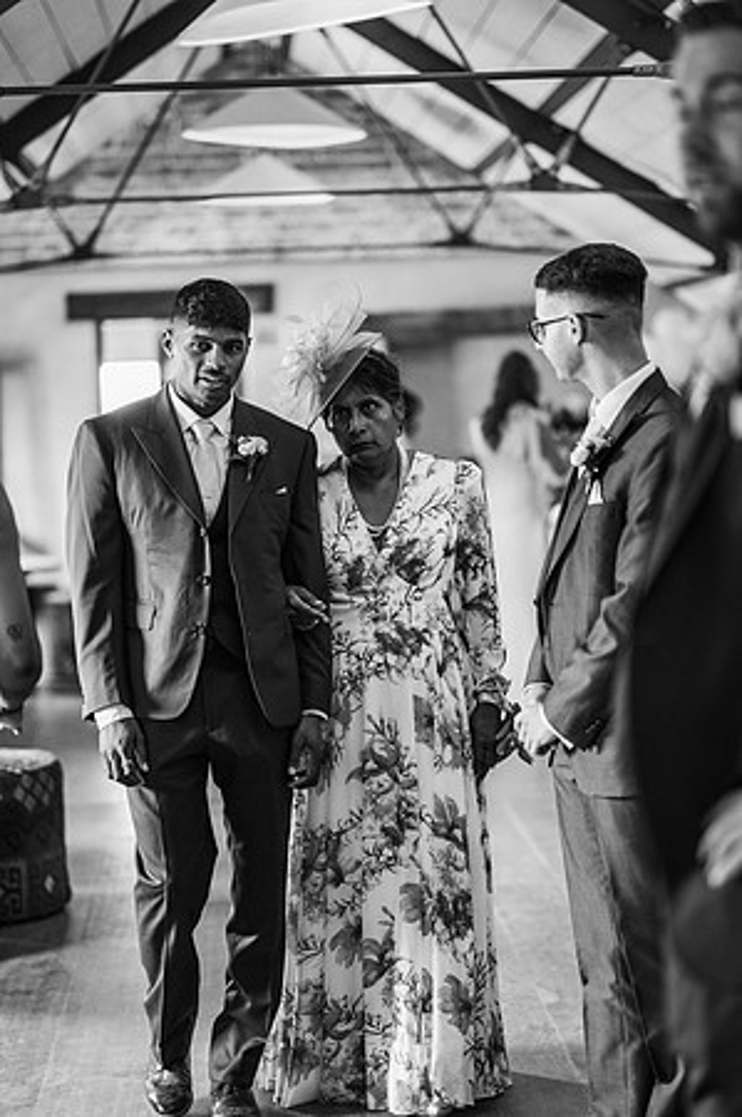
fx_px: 2634
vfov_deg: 23.9
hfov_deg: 16.0
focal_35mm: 85
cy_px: 558
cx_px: 371
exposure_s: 1/200
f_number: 1.8
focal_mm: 85
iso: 1000
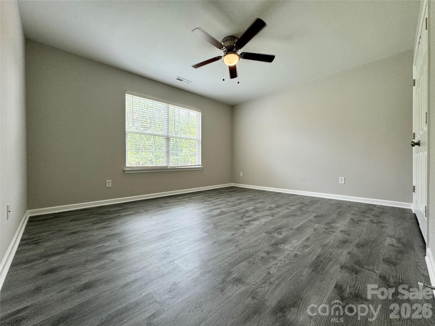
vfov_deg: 85.7
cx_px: 218
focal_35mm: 14
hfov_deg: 102.1
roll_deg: +0.2
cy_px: 163
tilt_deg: -0.1
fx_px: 176
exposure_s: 1/120
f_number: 2.2
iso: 100
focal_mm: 2.22
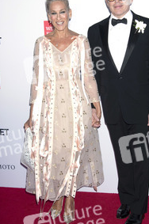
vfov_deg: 31.0
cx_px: 87
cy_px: 105
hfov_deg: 20.9
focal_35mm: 65
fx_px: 405
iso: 640
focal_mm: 46
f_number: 5.6
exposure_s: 1/200
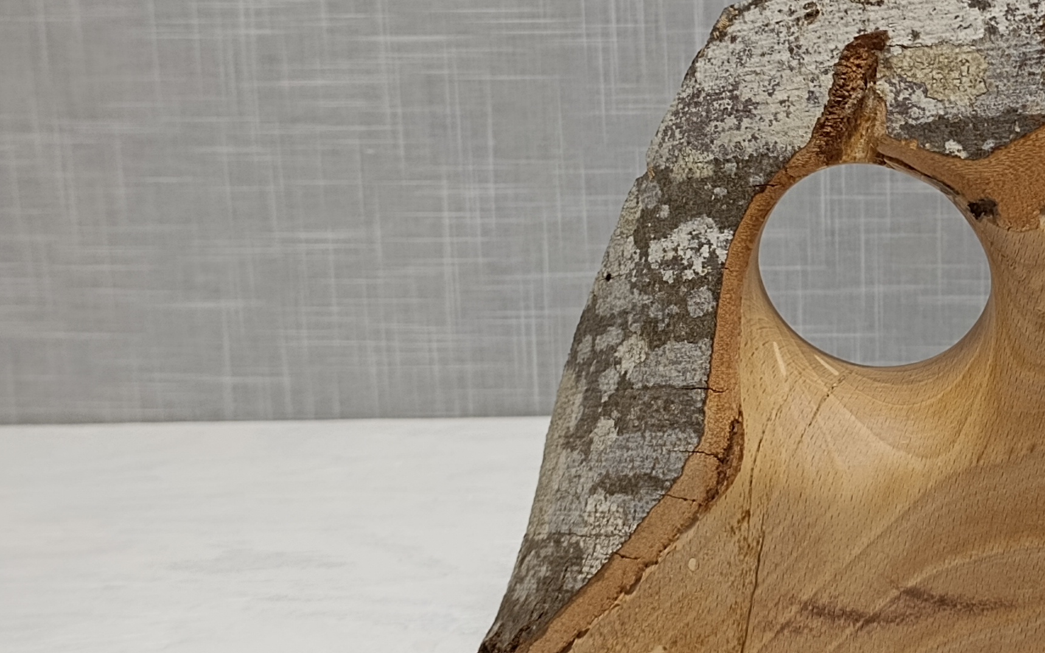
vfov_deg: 22.2
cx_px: 934
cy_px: 184
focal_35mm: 58
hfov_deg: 33.3
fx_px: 1652
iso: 594
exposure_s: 1/100
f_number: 1.65
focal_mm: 6.11
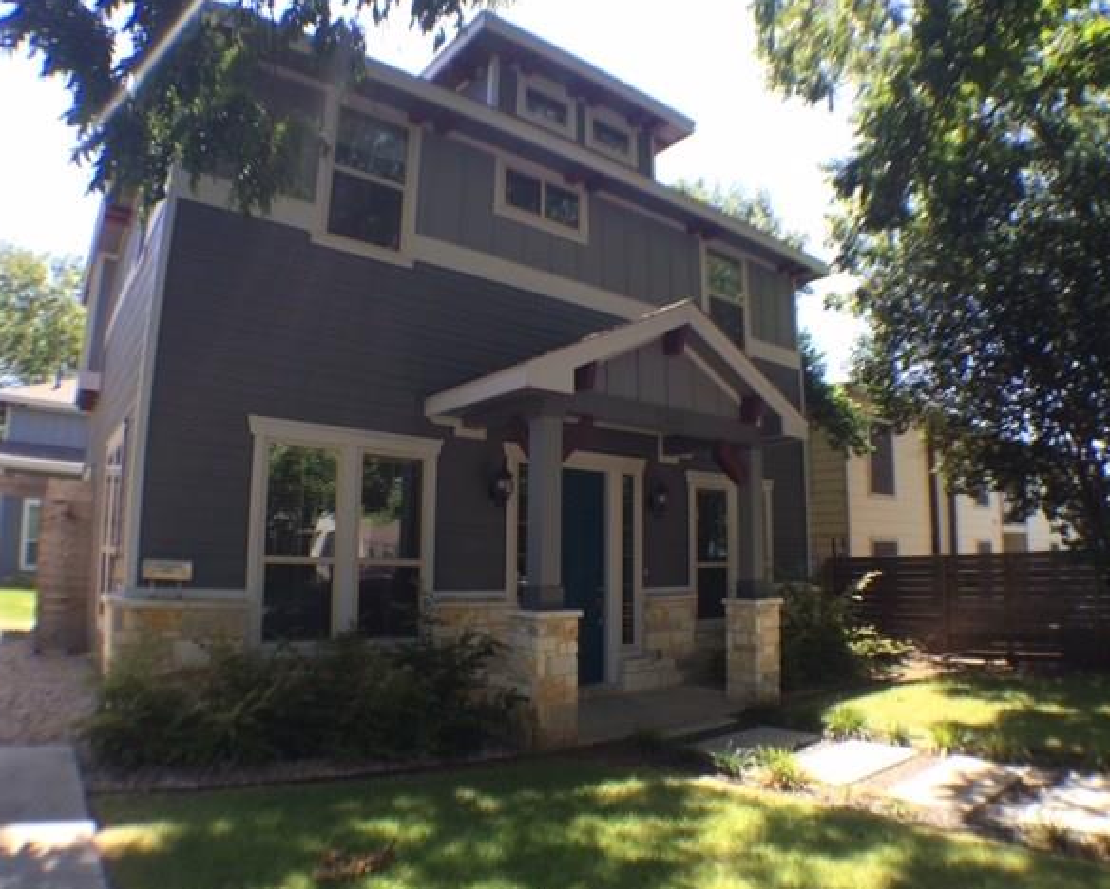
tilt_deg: +8.5
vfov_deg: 47.2
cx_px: 547
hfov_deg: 57.1
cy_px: 446
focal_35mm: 31
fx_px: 1019
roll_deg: -1.7
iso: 32
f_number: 2.2
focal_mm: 4.15
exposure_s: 1/363
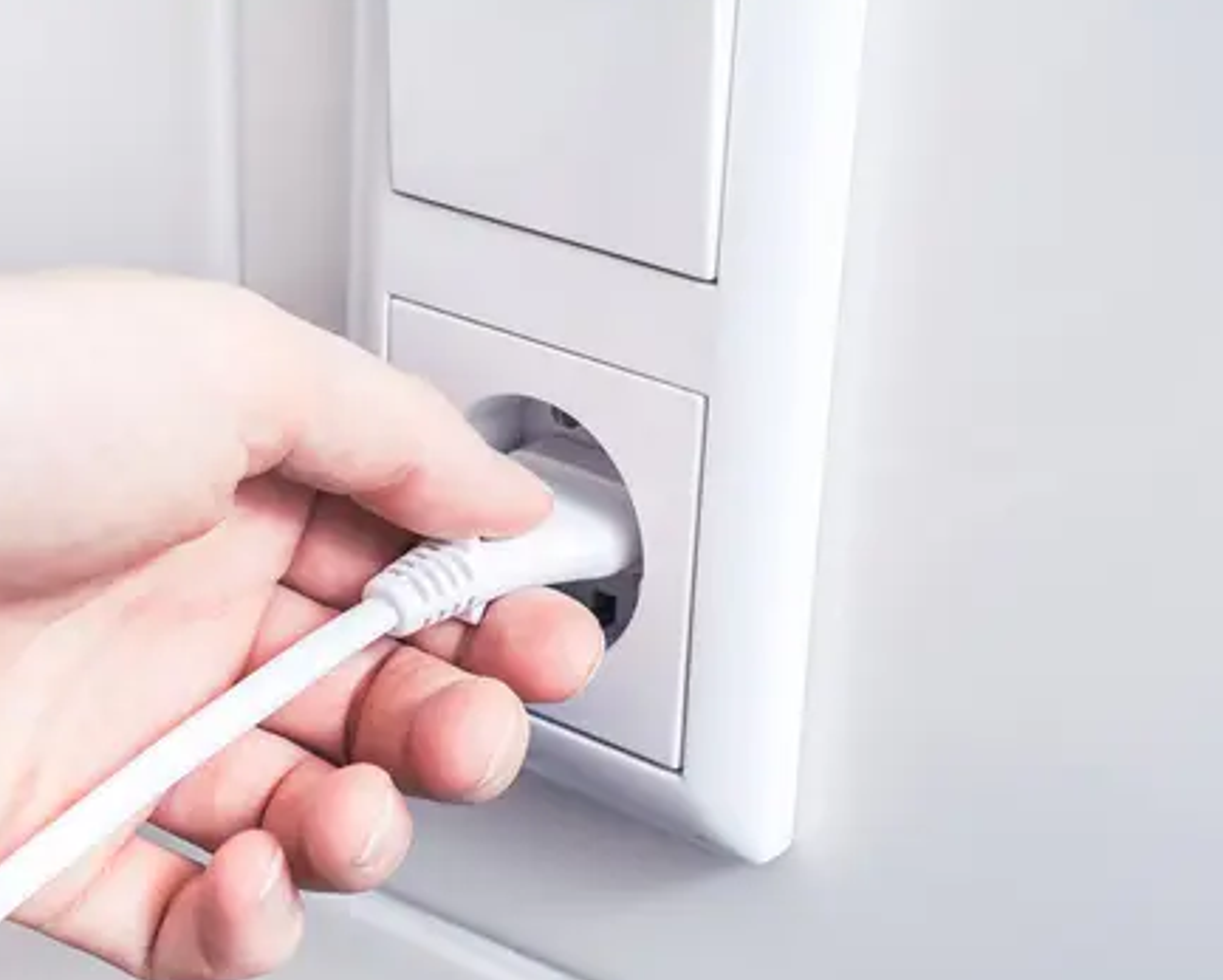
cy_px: 539
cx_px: 554
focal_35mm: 78
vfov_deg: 19.7
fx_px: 2825
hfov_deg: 24.4
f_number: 7.1
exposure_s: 1/125
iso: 100
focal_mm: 40
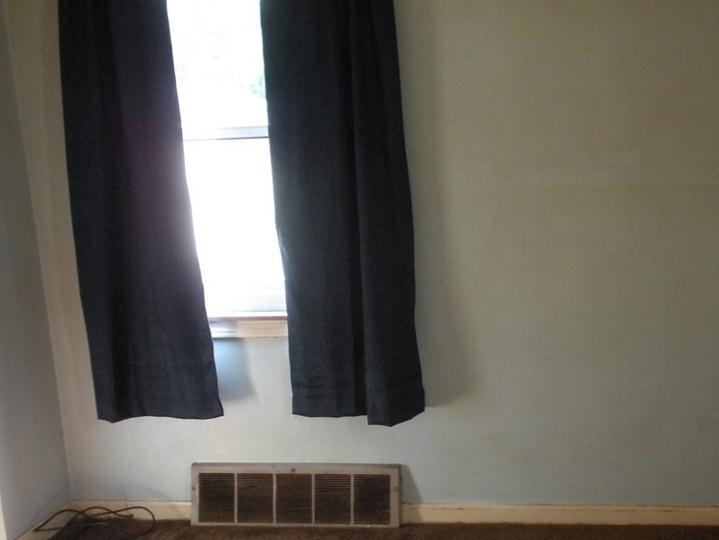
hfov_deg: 38.3
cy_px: 359
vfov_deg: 29.5
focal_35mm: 49
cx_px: 494
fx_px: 1018
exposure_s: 1/38
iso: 400
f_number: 3.5
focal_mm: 6.3
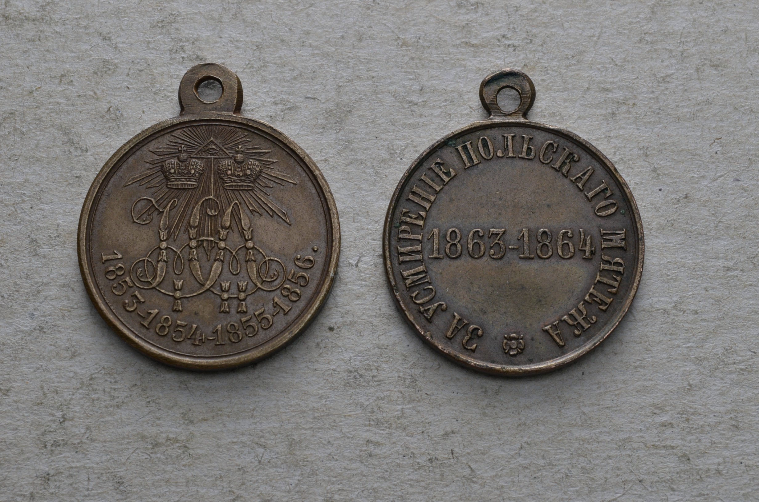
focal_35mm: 82
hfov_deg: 24.7
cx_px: 380
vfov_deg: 16.5
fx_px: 1736
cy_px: 251
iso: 400
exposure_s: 1/200
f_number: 14
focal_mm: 55
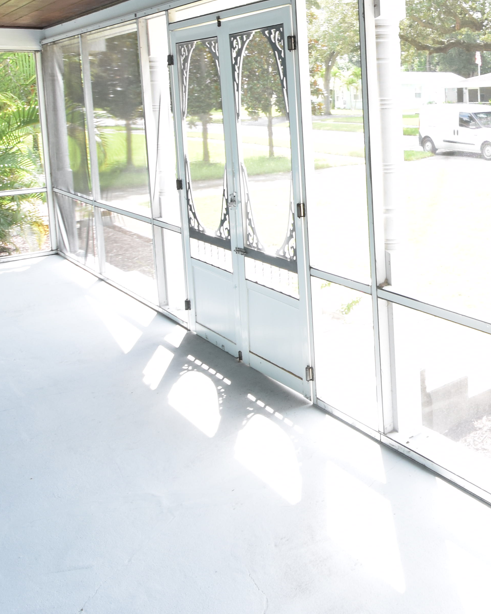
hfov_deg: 36.5
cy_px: 148
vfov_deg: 49.3
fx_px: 636
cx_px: 525
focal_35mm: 35
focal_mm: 10
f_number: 5.6
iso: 400
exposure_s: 1/125
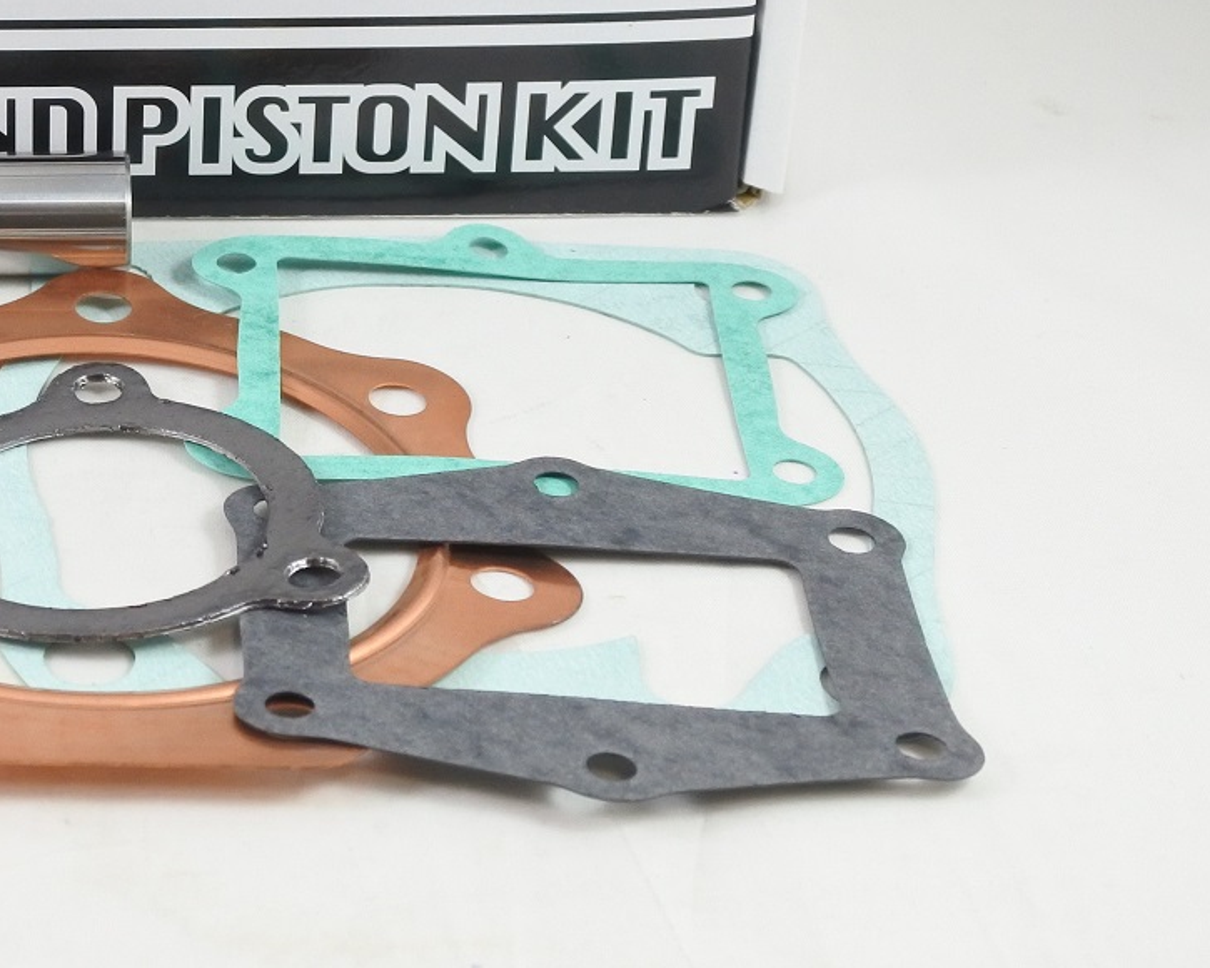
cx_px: -63
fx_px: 3187
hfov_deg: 20.6
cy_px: 18
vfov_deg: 16.9
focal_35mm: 89
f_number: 4.2
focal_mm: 15
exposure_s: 1/125
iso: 640
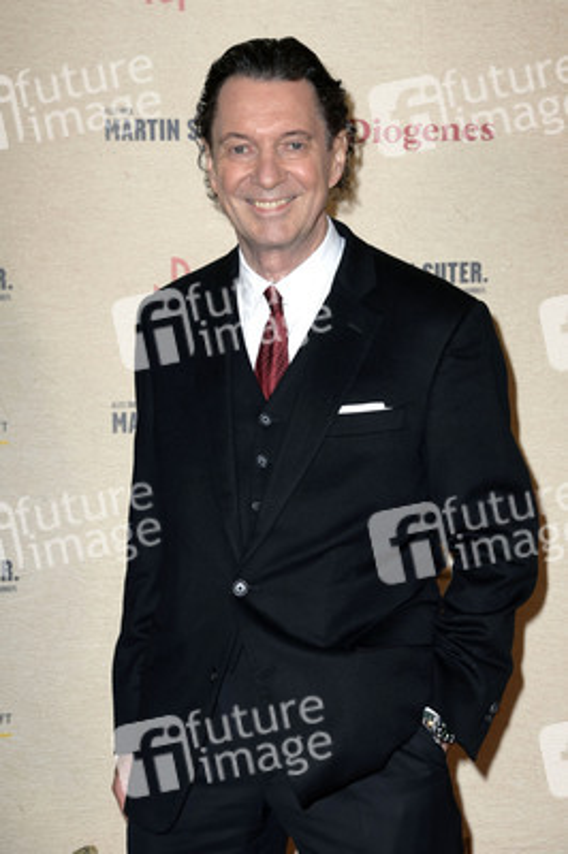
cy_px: 427
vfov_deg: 22.2
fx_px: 2181
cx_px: 284
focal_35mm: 92
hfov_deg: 14.8
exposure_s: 1/250
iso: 400
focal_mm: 92
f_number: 5.6
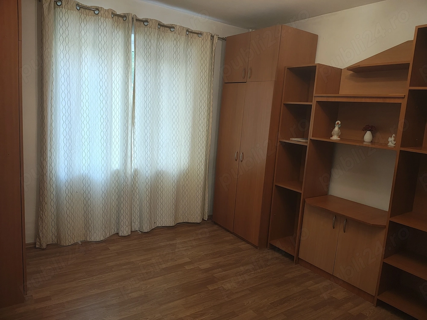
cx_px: 214
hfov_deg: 69.4
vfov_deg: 54.9
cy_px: 160
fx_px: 308
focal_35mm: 25
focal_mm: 5.89
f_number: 1.4
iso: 894
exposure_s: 1/50
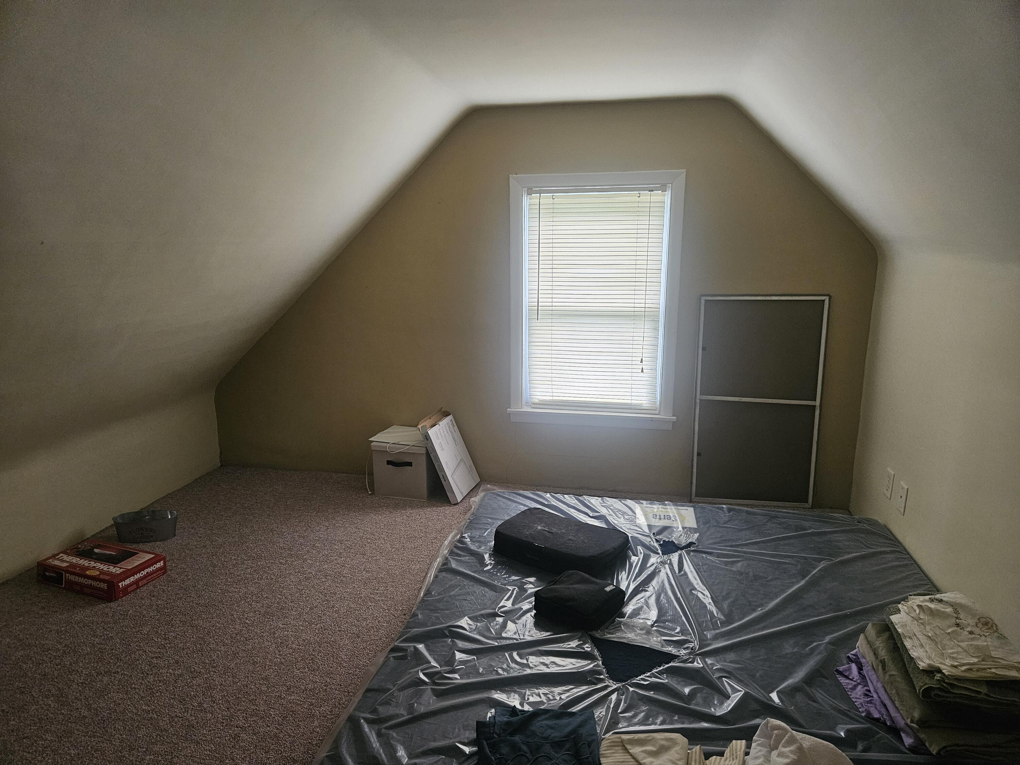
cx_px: 510
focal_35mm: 23
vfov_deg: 58.9
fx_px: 678
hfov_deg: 73.9
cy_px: 382
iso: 640
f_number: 1.8
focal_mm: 5.4
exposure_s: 1/60
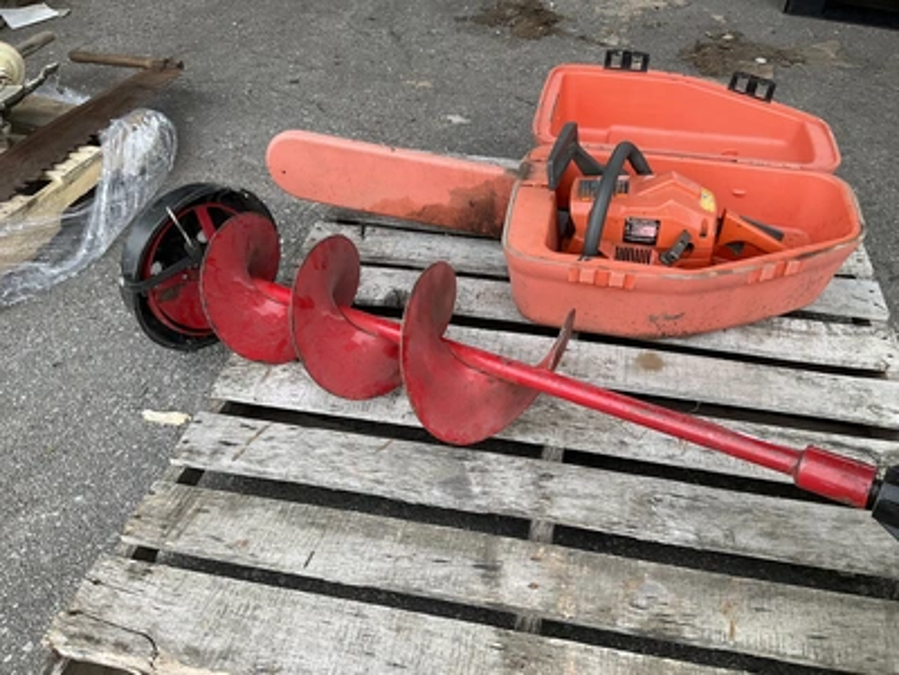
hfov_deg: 61.7
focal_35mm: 29
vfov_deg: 48.2
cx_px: 450
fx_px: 753
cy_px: 338
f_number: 1.8
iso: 20
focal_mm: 3
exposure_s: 1/215
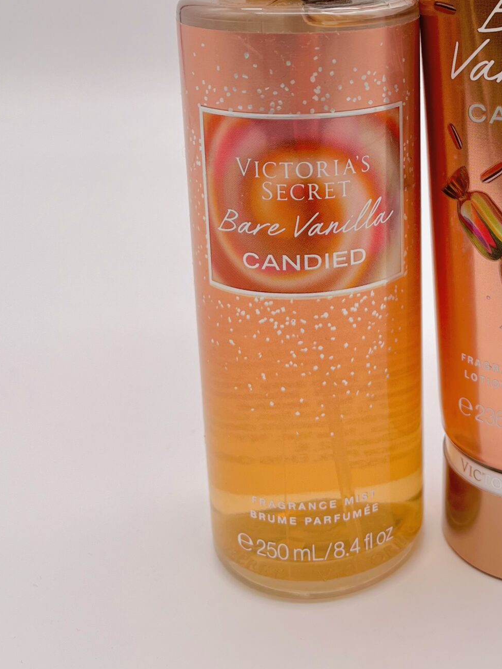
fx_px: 986
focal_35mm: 51
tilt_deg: -14.6
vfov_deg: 36.0
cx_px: 432
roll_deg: +0.5
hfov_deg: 27.7
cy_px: 119
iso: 40
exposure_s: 1/184
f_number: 1.6
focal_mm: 5.1
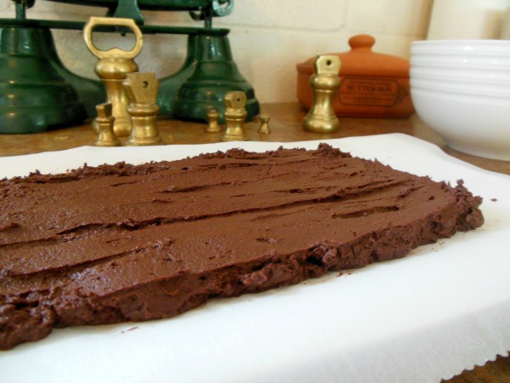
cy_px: 192
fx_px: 368
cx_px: 255
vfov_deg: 54.9
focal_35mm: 25
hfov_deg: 69.4
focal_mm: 4.5
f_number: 3.2
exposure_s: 1/8
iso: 500
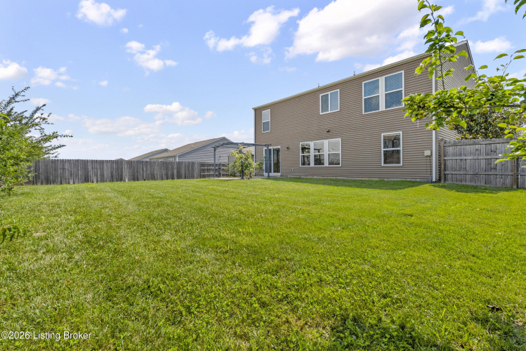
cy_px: 176
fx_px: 234
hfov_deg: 96.7
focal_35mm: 16
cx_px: 263
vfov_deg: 73.8
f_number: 11
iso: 400
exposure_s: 1/500
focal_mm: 16
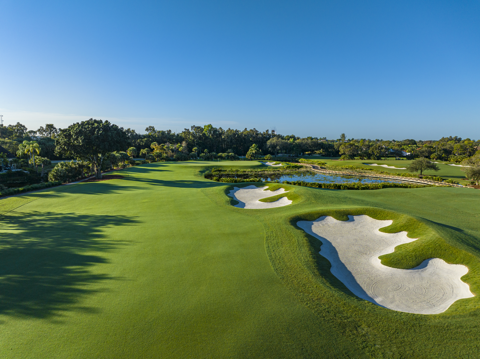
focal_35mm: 24
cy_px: 180
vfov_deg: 56.8
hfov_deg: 71.6
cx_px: 240
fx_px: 333
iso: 100
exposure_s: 1/1000
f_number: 3.5
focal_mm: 12.29
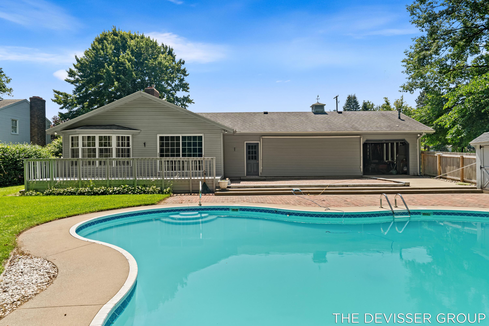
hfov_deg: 78.6
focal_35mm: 22
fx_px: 299
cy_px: 163
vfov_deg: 57.2
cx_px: 244
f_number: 8
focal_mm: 22
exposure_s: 1/80
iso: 250
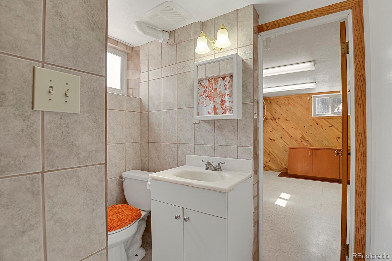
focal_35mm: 17
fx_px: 185
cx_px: 196
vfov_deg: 70.4
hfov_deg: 93.3
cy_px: 130
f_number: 8
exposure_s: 1
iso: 250
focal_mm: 17
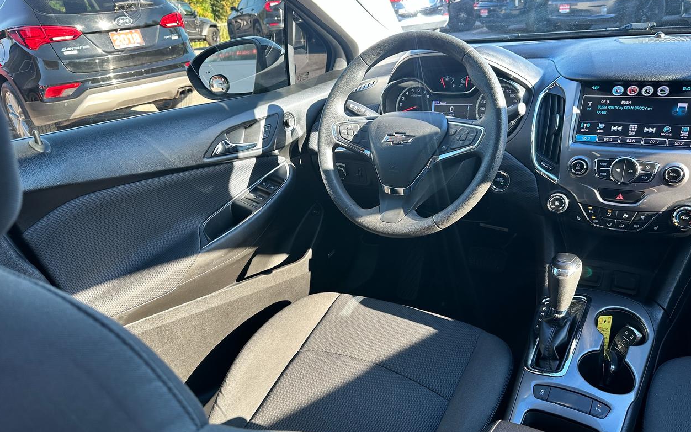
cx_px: 349
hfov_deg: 70.4
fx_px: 490
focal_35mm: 26
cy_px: 234
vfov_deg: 47.6
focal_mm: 6.86
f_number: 1.78
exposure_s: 1/121
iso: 100
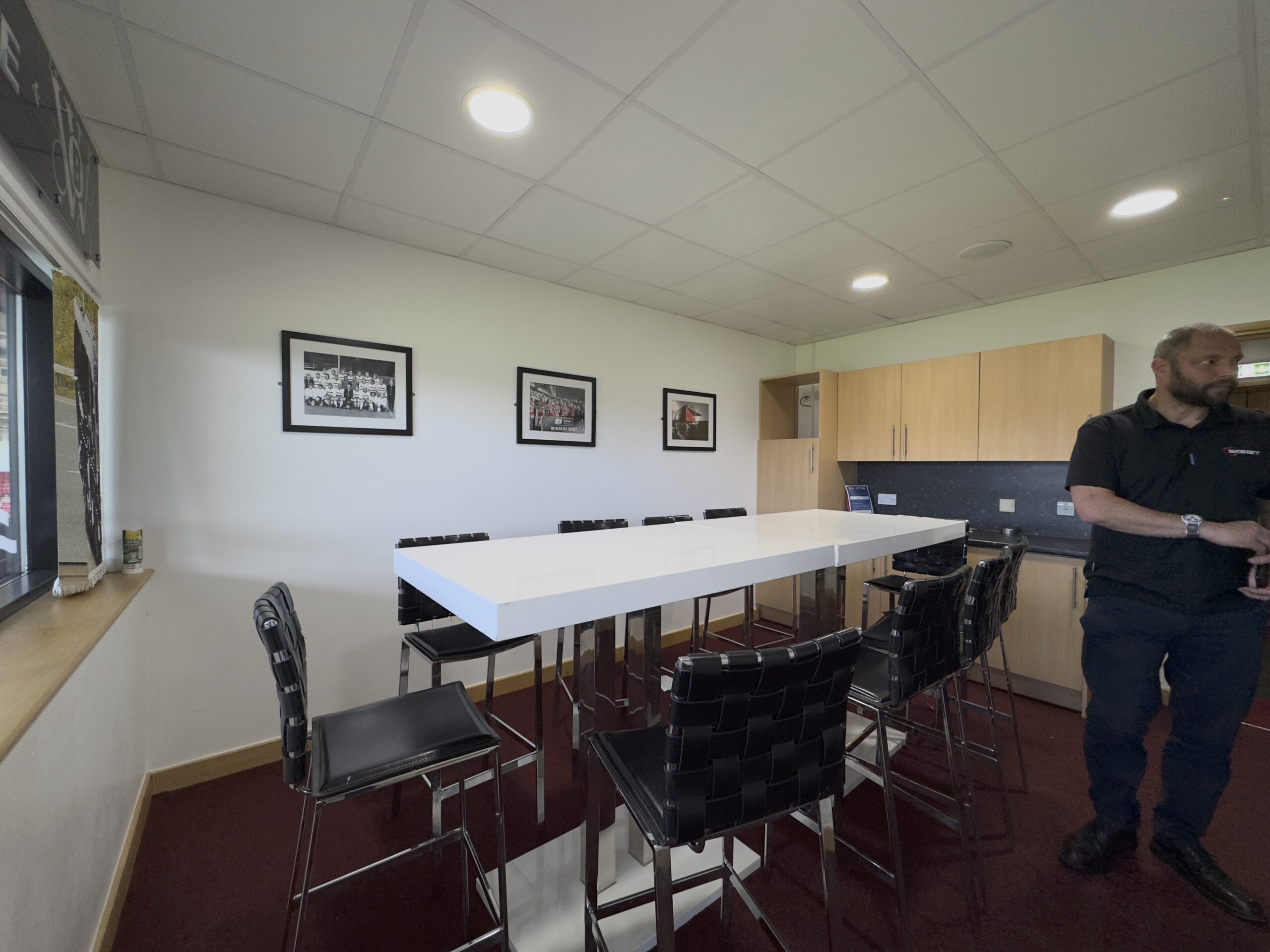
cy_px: 476
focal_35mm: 14
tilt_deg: -1.2
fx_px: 514
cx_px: 635
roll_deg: -0.3
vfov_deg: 85.7
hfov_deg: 102.1
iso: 100
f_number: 2.2
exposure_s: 1/100
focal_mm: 2.22
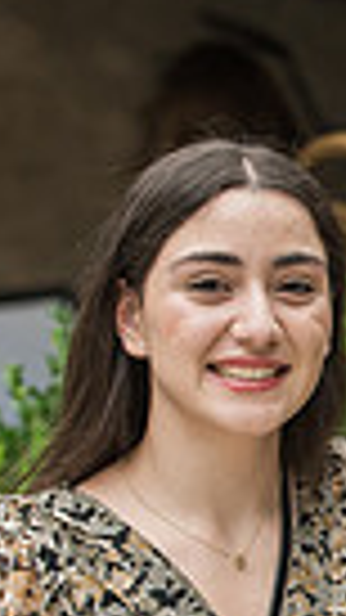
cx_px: 706
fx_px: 7915
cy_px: 515
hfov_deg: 2.5
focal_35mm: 485
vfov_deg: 4.5
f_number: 3.2
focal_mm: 102
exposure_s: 1/640
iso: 640
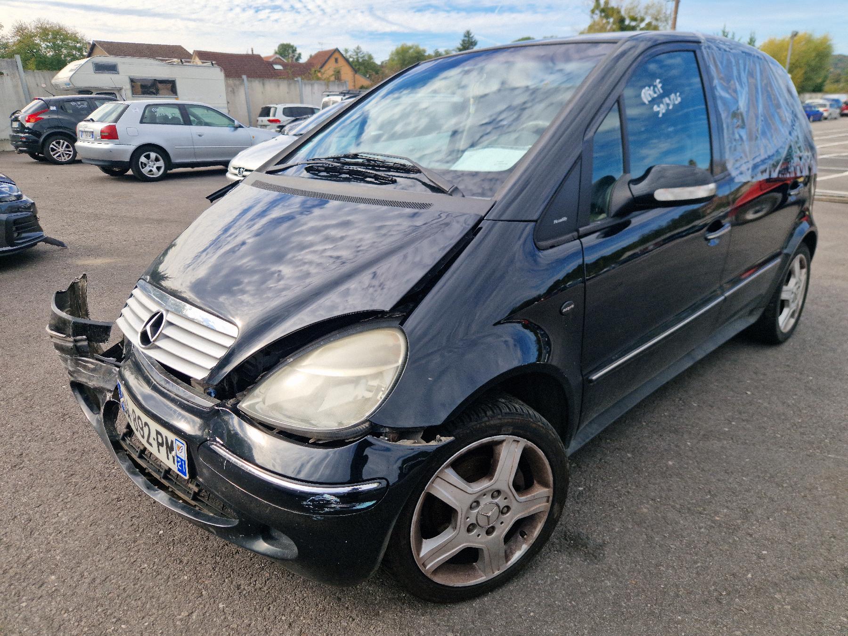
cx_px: 424
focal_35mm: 23
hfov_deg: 73.9
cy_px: 318
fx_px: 563
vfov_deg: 58.9
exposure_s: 1/833
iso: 50
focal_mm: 5.4
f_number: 1.8
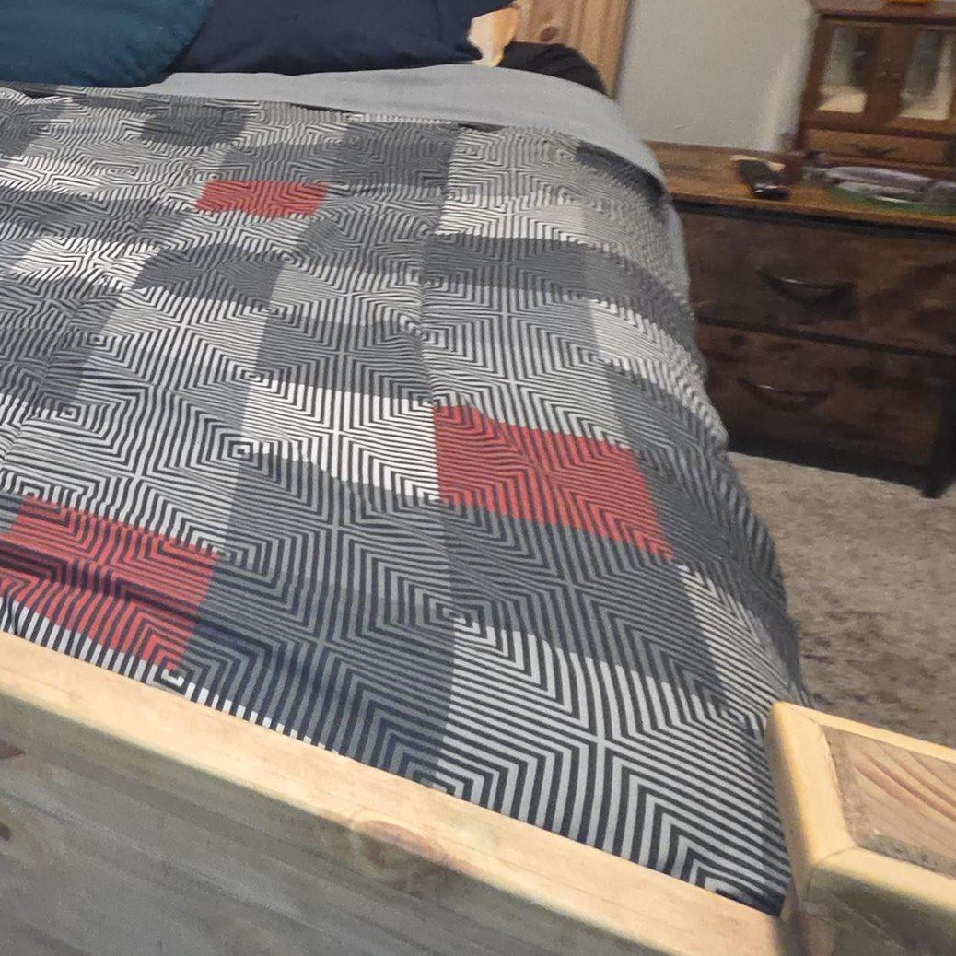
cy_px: 109
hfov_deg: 34.5
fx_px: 1062
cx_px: -281
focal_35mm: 34
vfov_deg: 44.4
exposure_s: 1/9.99
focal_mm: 2.2
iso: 250
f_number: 2.2
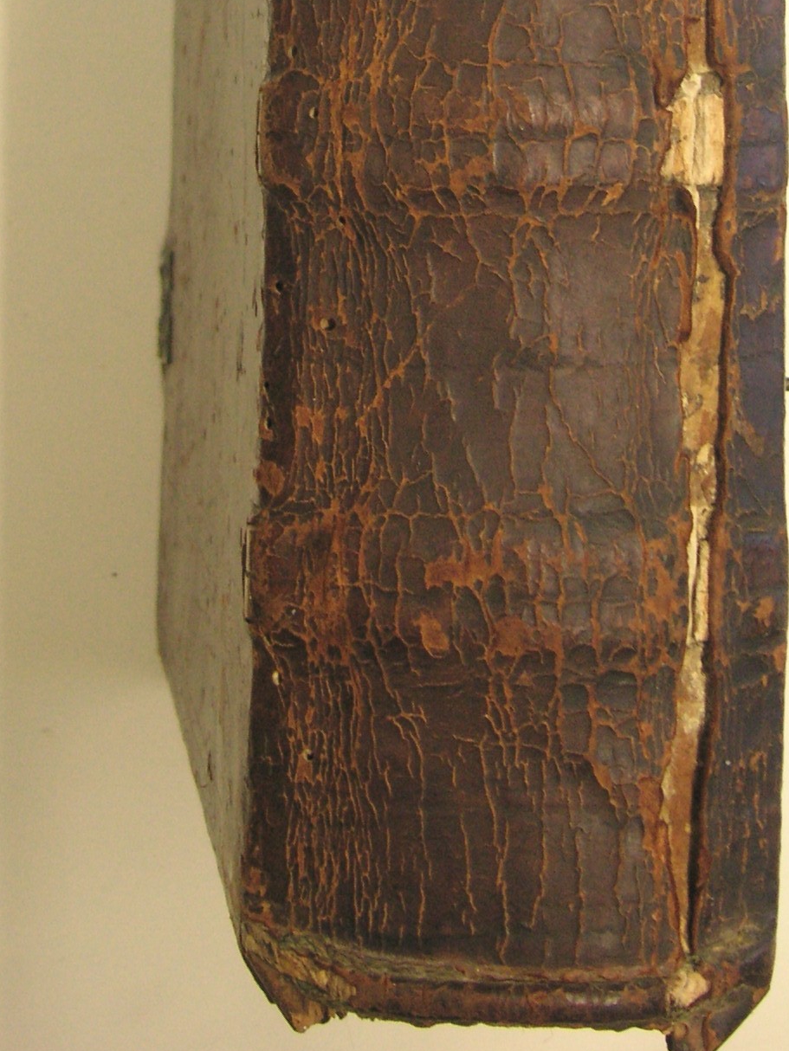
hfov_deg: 18.9
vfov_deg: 23.7
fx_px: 2370
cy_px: -48
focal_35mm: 78
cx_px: 423
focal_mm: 6.1
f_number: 2.8
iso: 64
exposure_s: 1/45
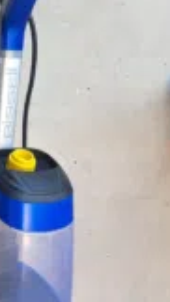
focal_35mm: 62
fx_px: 497
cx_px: -32
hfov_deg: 18.4
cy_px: 289
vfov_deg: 31.7
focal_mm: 5.54
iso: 40
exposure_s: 1/123
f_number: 1.8
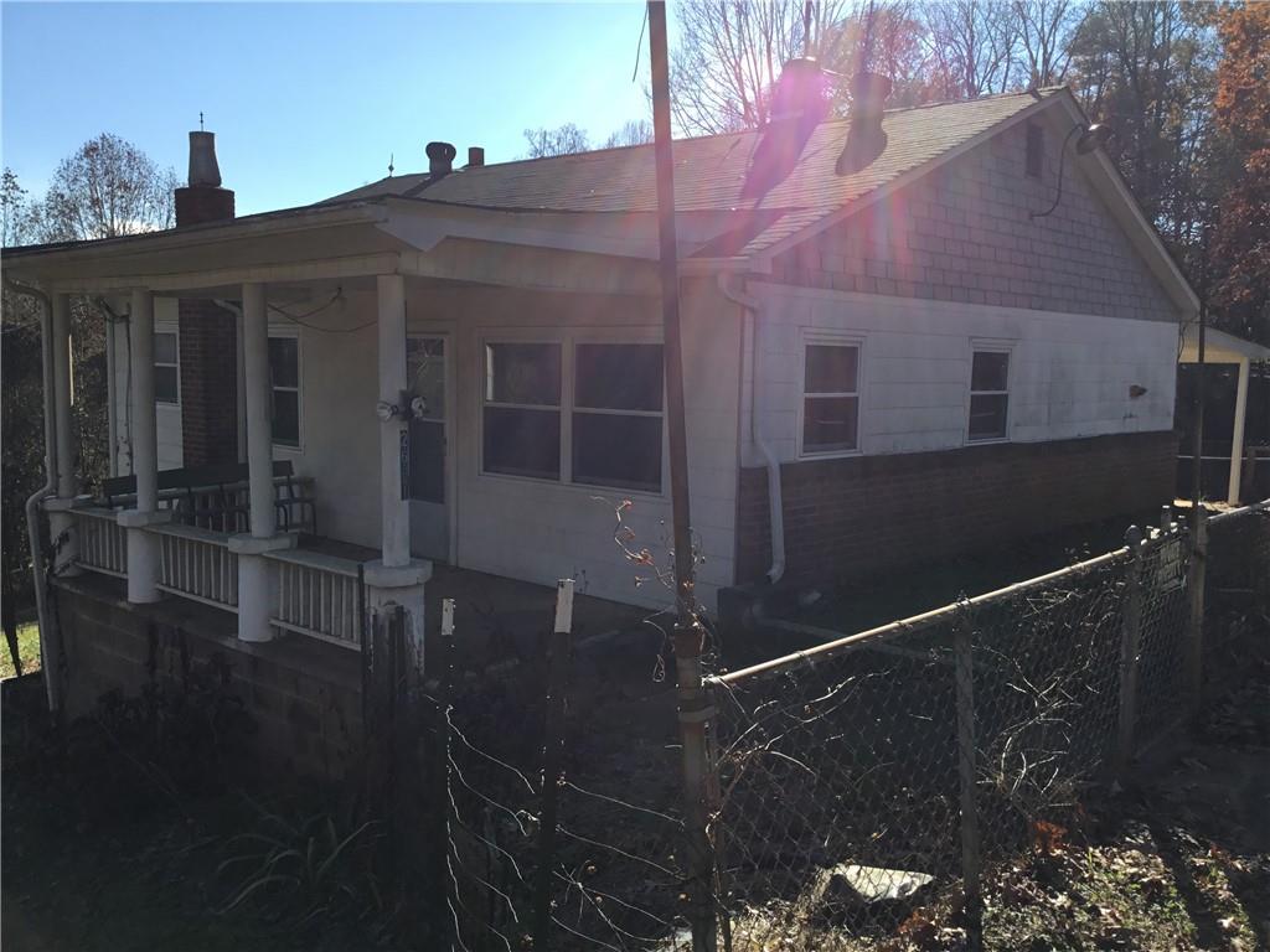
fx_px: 1137
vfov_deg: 45.4
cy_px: 476
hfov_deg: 58.4
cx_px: 635
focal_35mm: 31
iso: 25
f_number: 2.4
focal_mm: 3.3
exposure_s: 1/959
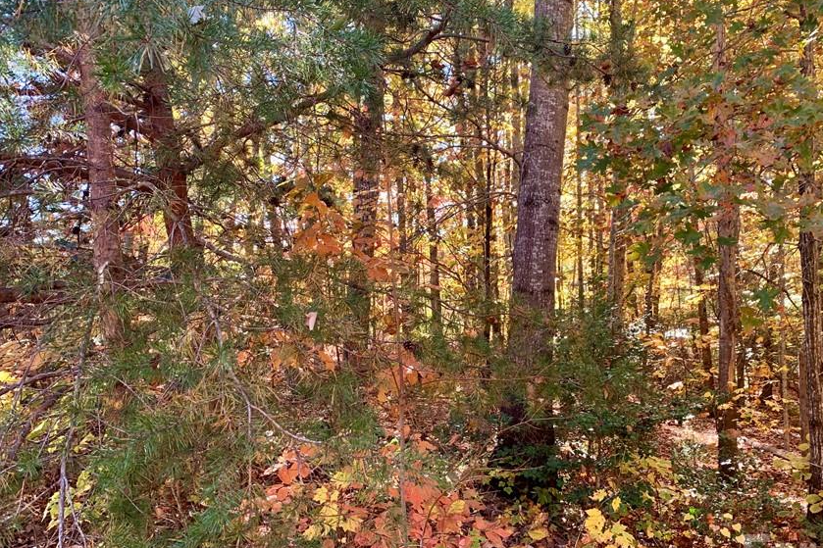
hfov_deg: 57.2
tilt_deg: -0.4
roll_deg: +1.1
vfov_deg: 39.9
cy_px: 300
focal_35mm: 33
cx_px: 438
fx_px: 754
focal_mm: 4.25
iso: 80
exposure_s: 1/121
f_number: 1.8
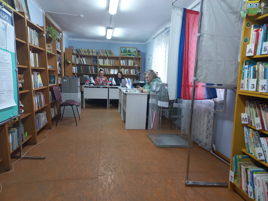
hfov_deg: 69.4
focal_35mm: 25
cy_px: 100
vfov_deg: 54.9
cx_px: 134
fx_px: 194
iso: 200
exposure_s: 1/33.3
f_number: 1.8
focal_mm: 4.6
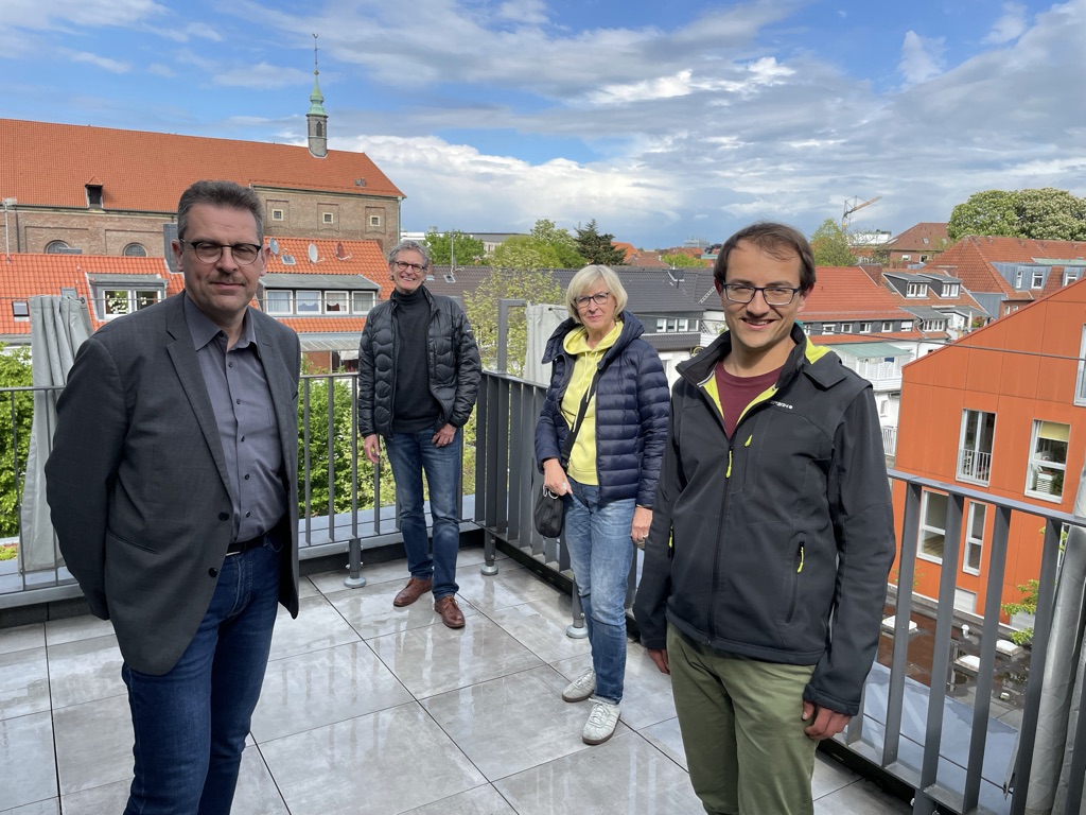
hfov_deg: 67.3
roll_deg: -1.5
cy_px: 408
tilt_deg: -8.8
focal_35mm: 26
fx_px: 816
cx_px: 543
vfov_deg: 53.1
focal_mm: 4.2
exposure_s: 1/2053
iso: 32
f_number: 1.6
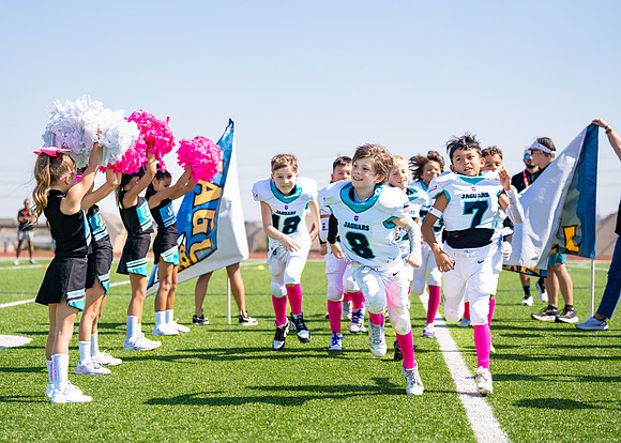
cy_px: 223
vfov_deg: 18.3
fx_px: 1373
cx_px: 281
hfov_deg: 25.5
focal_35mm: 78
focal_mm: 70
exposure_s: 1/2000
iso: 125
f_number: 2.8
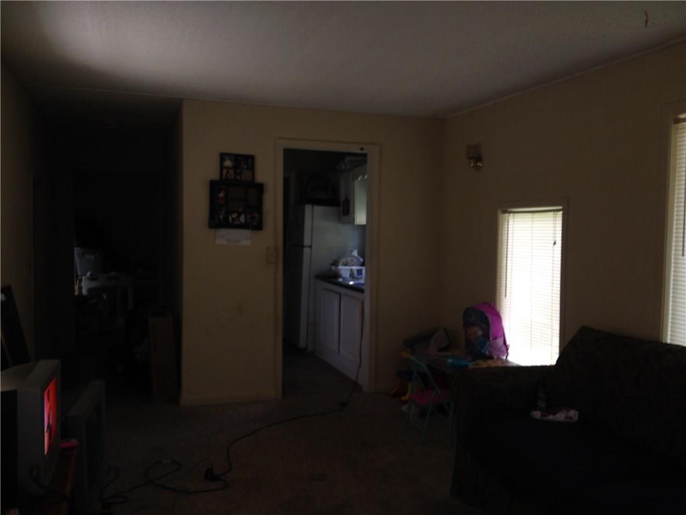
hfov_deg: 52.6
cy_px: 258
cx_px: 343
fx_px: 694
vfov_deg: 40.7
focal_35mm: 35
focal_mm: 4.28
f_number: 2.4
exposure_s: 1/32
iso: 50
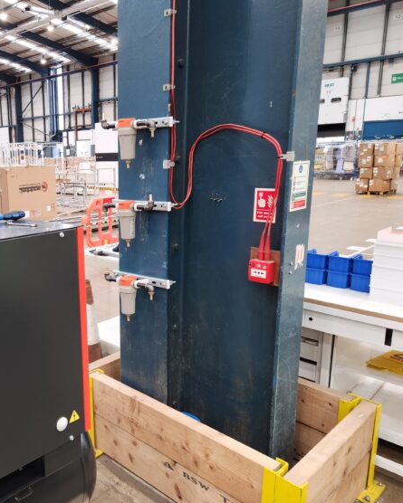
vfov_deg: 57.2
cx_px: 85
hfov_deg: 45.0
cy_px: 244
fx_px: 462
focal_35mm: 31
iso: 200
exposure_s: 1/100
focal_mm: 5.4
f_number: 1.8
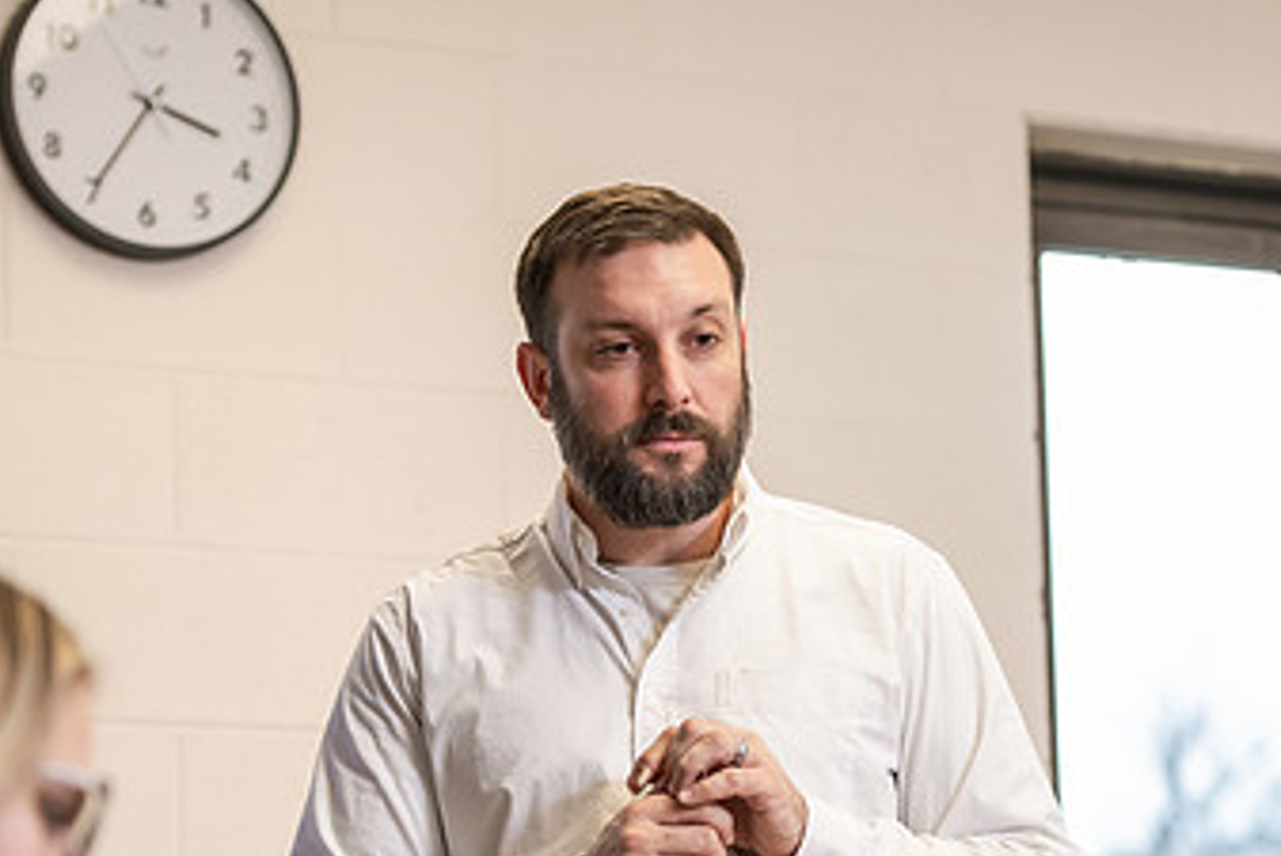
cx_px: 749
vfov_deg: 9.3
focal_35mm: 148
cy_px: 679
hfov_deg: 13.9
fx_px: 5268
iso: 1000
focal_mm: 86
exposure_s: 1/200
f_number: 3.2
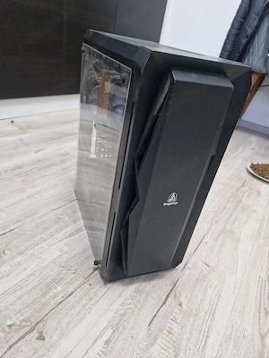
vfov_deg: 73.9
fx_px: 238
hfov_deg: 58.9
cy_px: 179
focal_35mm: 23
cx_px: 134
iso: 320
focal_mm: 5.4
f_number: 1.8
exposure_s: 1/40
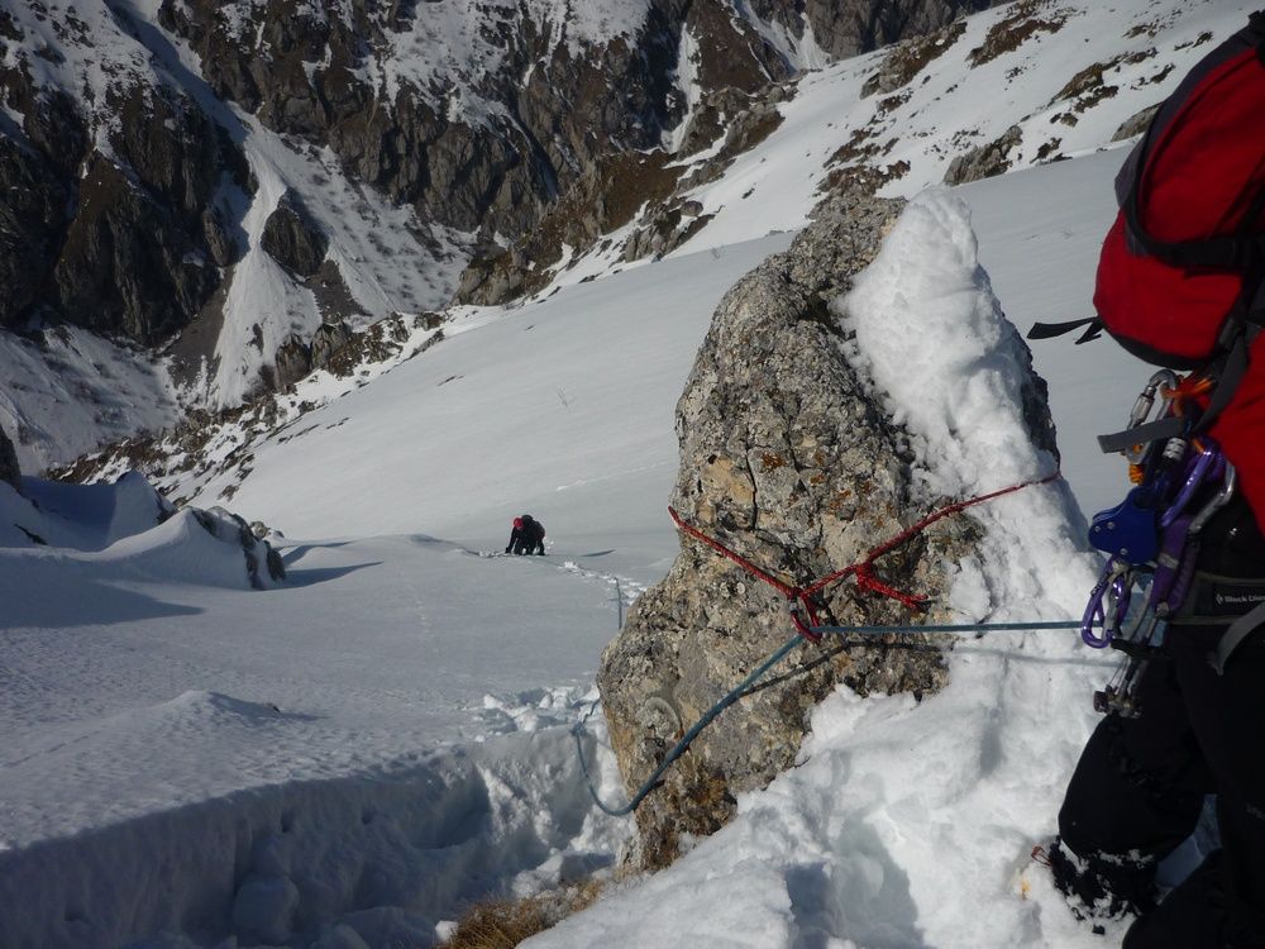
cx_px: 632
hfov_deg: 55.4
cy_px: 474
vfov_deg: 42.9
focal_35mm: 33
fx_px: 1206
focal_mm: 5.5
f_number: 8
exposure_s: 1/1000
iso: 100
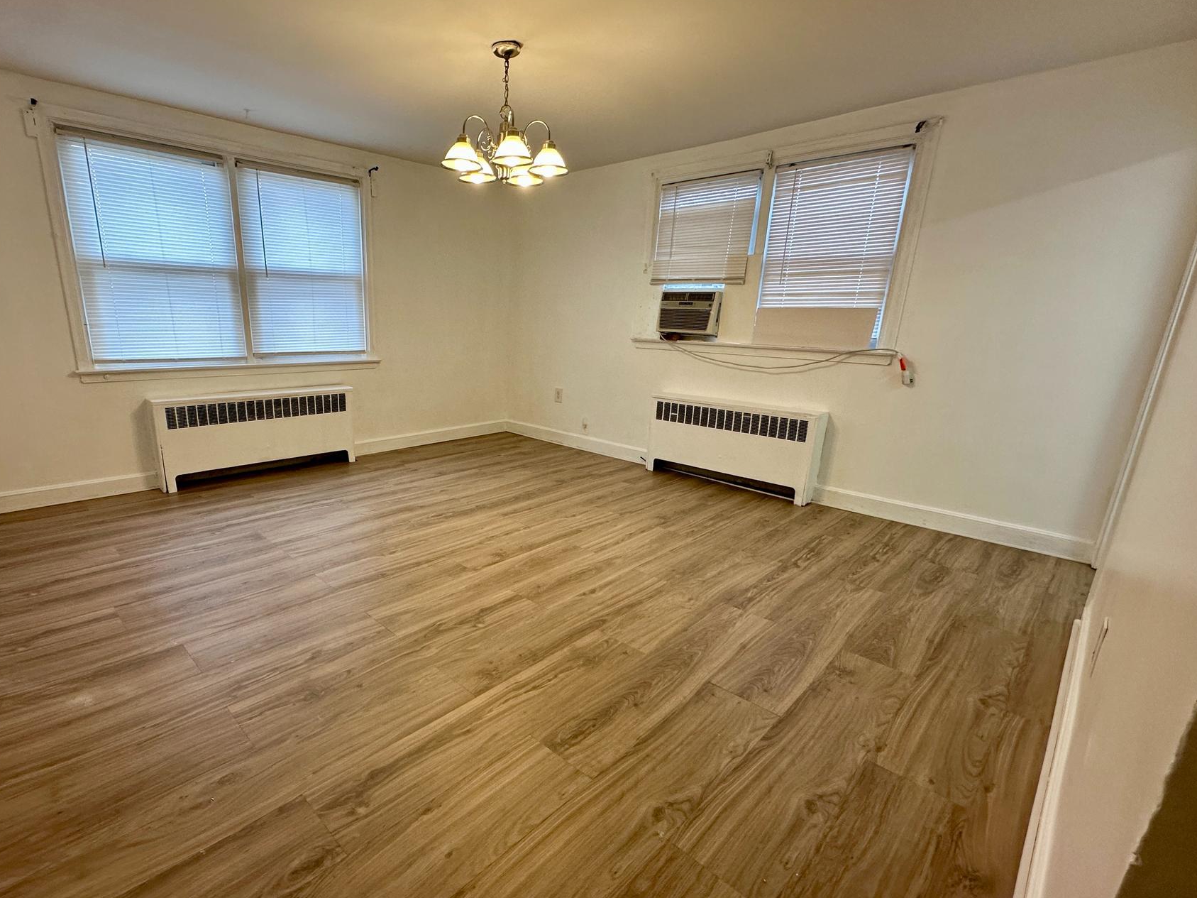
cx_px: 512
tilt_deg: -15.8
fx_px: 588
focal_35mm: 17
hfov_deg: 90.4
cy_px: 479
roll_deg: -1.3
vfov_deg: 74.6
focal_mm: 2.22
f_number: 2.2
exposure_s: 1/120
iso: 160
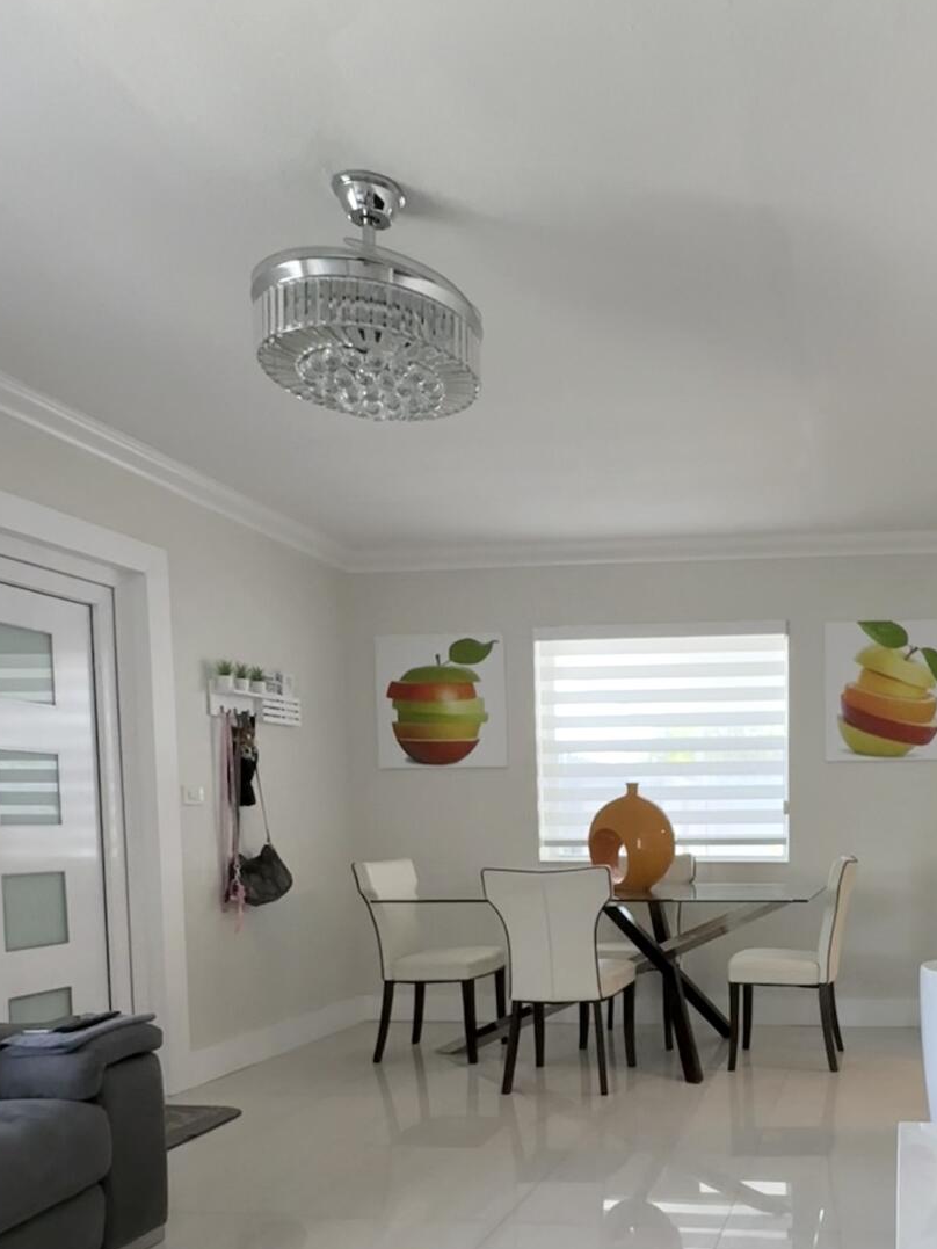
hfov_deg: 48.8
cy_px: 885
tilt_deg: -3.3
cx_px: 798
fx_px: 938
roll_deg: -0.2
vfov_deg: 64.5
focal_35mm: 26
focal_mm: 2.22
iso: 40
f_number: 2.2
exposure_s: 1/122
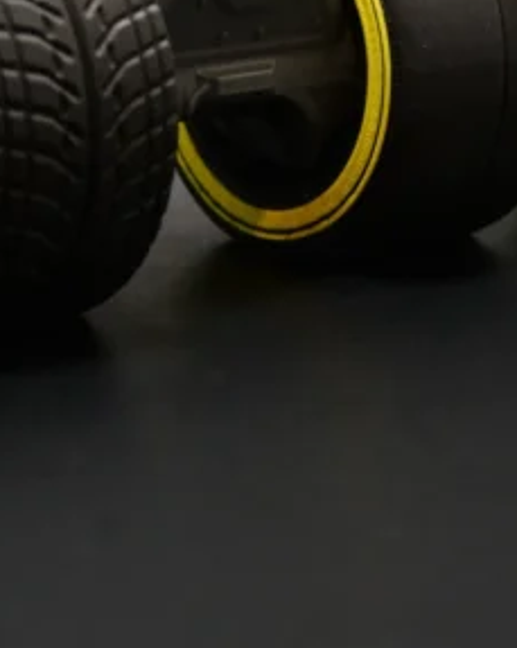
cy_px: 43
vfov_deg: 9.7
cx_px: 339
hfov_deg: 7.8
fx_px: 3802
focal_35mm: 198
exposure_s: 1/30
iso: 800
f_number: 4.8
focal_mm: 45
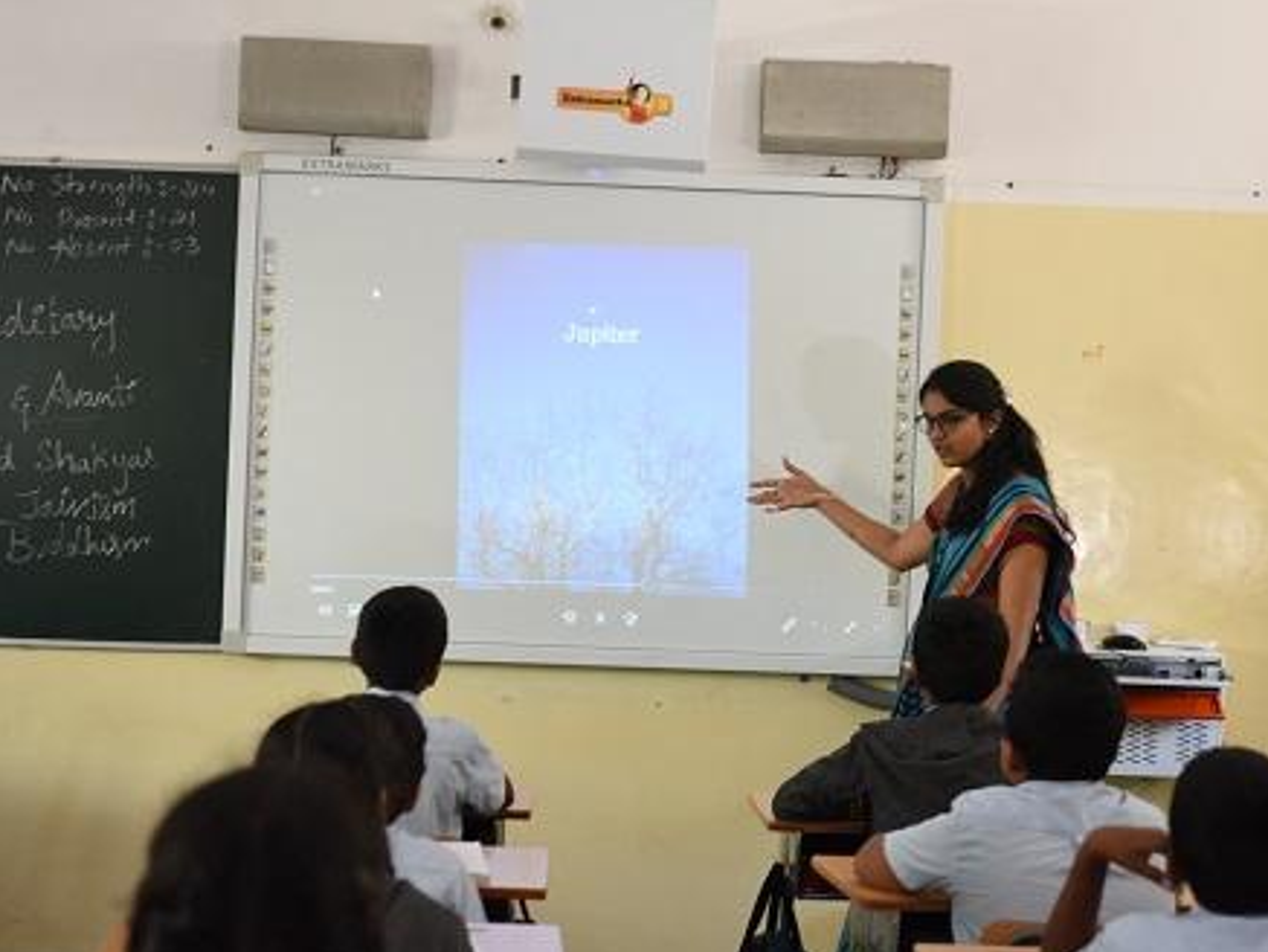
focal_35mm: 77
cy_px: 477
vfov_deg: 19.1
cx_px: 670
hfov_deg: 25.3
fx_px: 2821
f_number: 4.5
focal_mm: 70
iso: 1600
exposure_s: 1/125
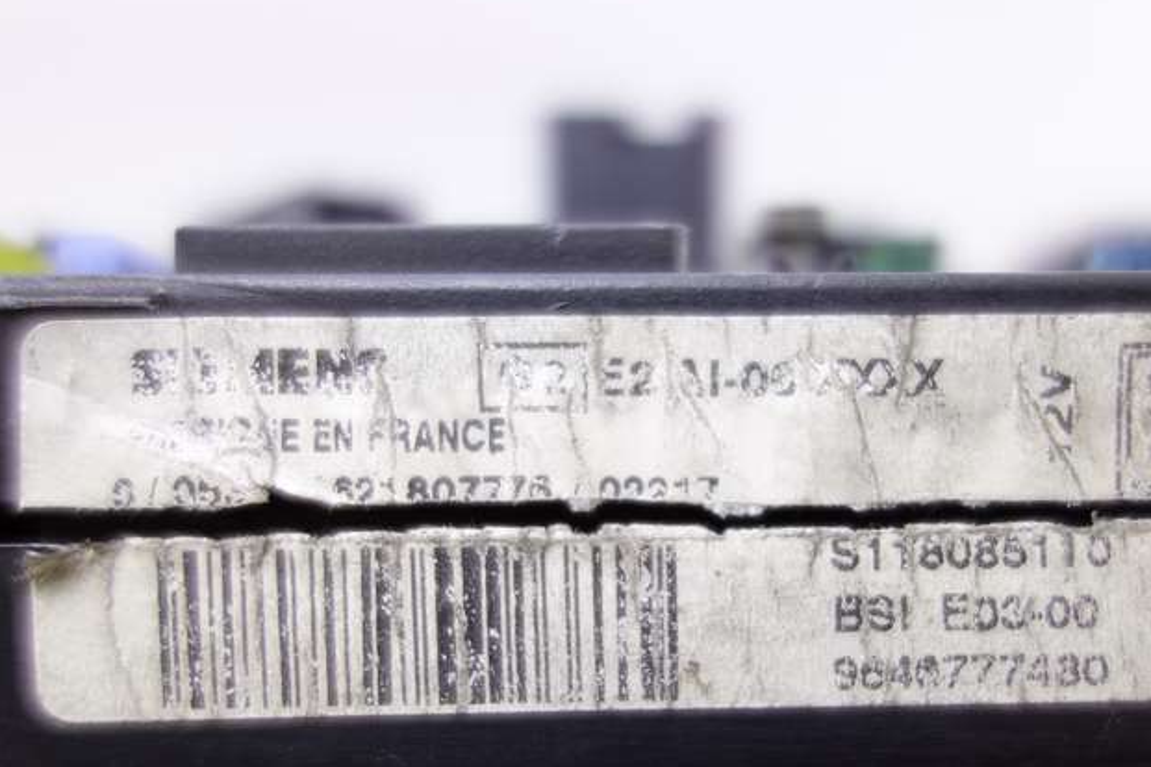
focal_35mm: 37
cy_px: 451
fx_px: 1183
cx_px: 667
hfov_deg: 51.7
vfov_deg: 35.8
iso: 125
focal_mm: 10.4
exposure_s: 1/80
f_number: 1.8
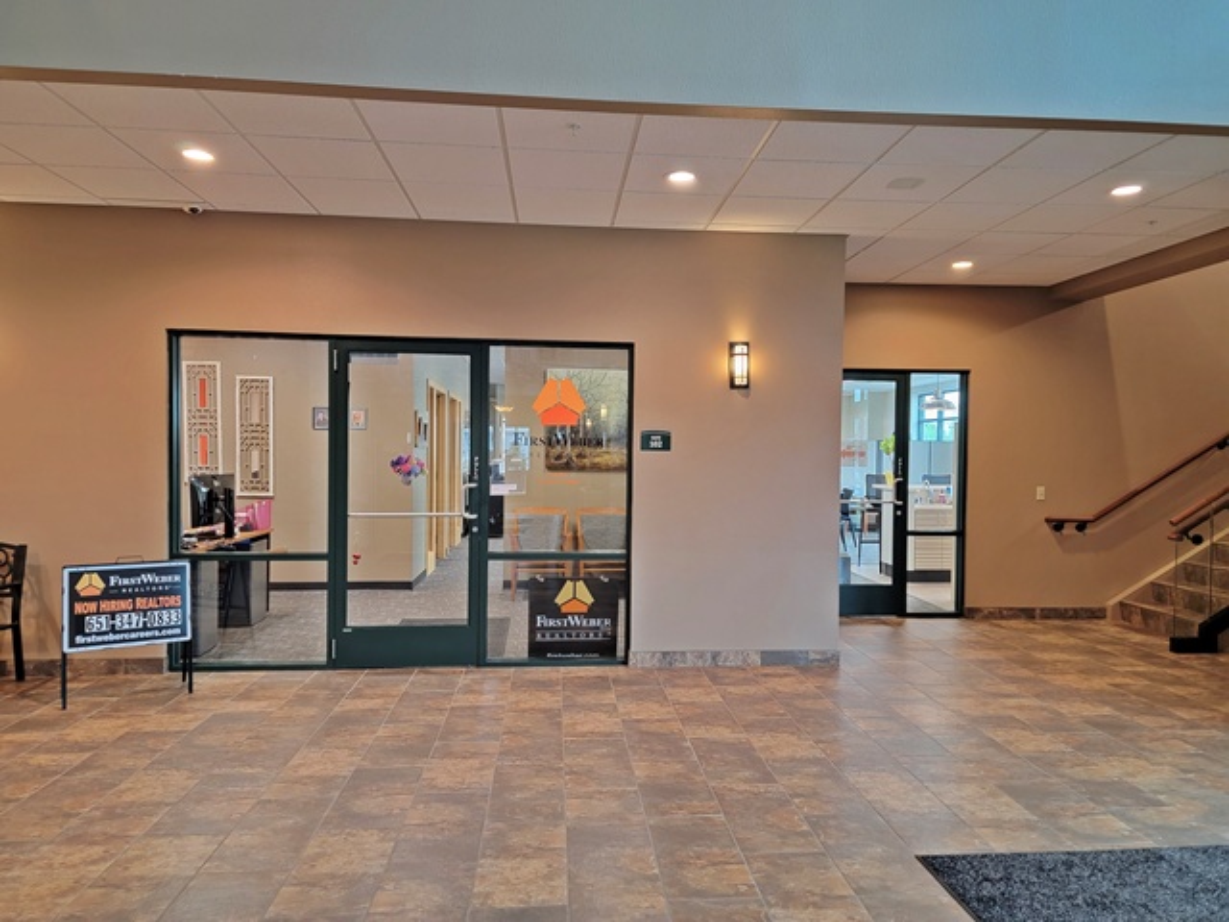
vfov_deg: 56.8
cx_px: 614
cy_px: 461
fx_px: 852
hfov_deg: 71.6
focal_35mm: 24
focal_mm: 6.7
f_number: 1.8
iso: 320
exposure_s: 1/40
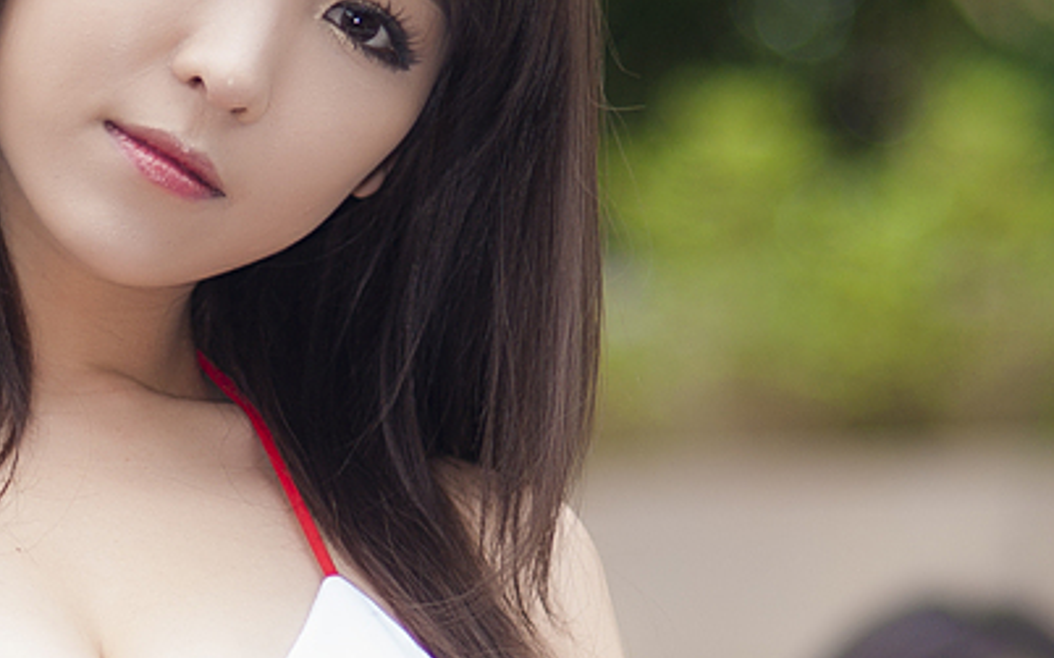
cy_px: 1030
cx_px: 245
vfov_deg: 3.8
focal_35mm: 345
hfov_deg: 6.1
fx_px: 9907
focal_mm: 85
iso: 160
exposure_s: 1/1250
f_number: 2
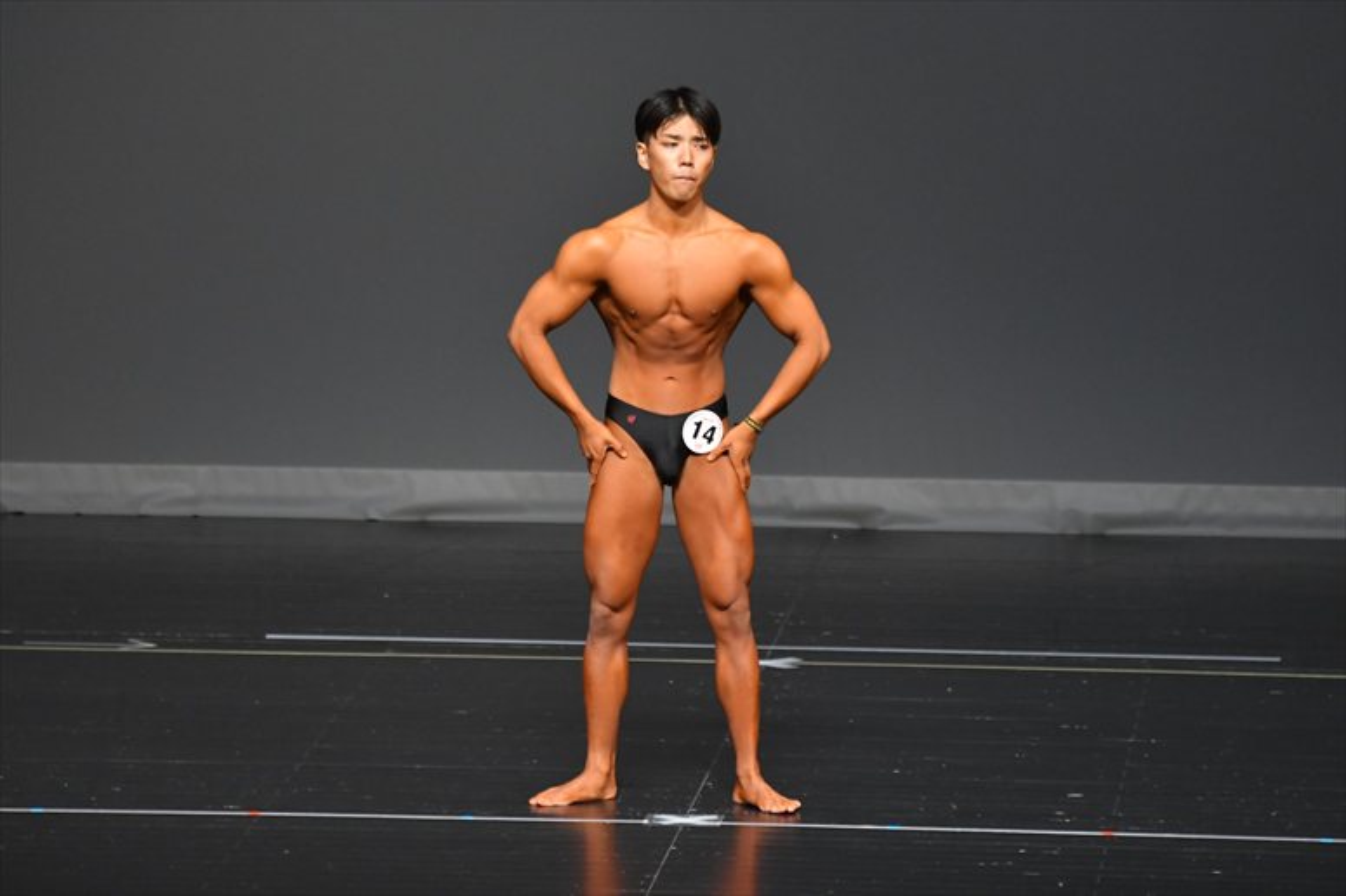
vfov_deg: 4.4
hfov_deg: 6.5
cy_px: 448
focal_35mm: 315
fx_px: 11772
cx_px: 673
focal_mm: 210
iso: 2500
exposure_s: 1/400
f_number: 5.6
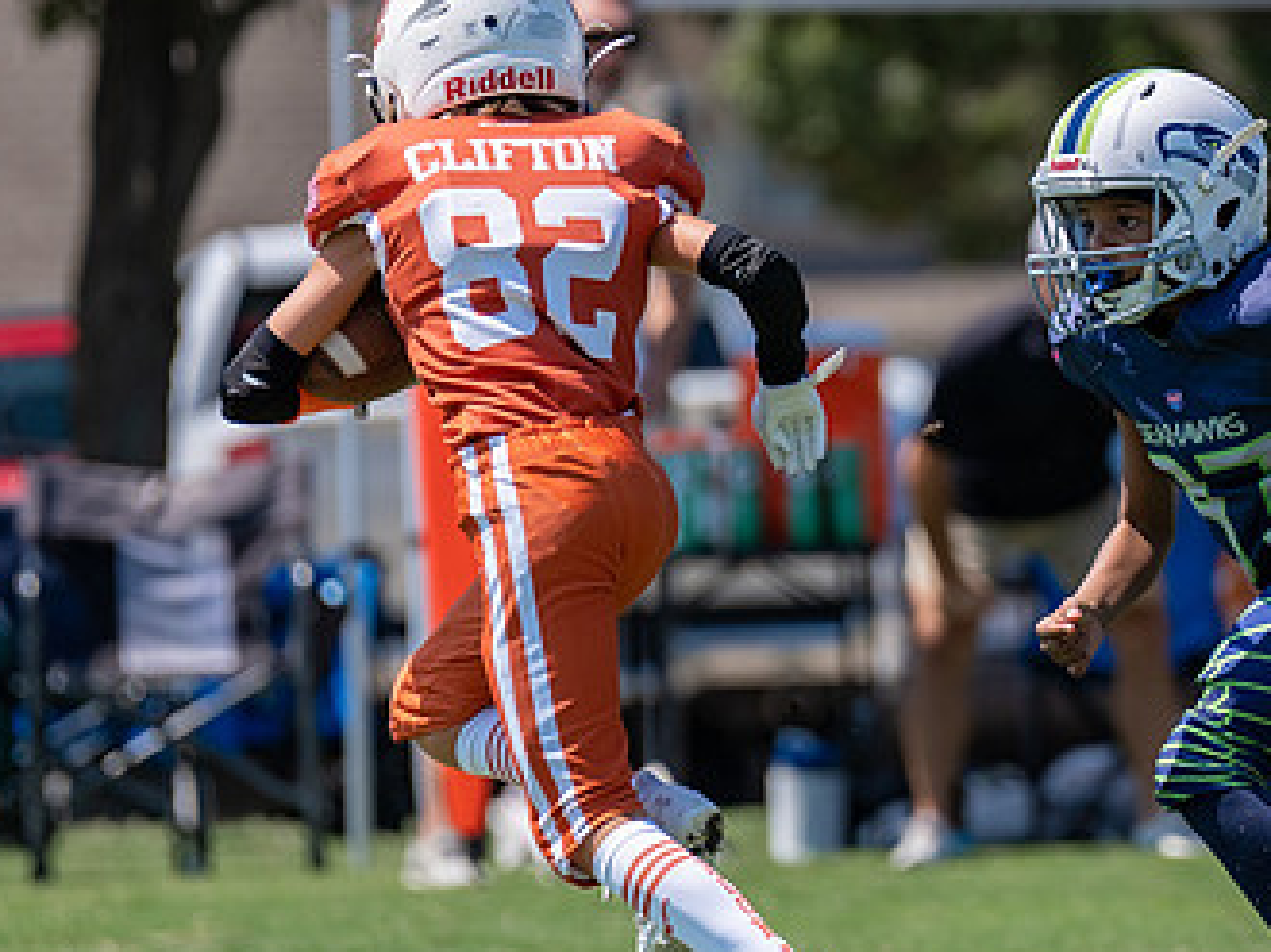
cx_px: 1078
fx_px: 24803
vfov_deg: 2.2
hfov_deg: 2.9
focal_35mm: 676
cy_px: 349
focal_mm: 200
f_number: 2.8
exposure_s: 1/2000
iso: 100
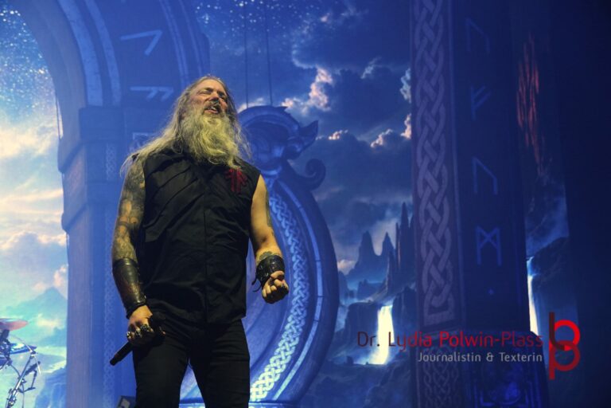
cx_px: 306
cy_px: 204
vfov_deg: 18.2
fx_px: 1273
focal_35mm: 75
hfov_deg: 27.0
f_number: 4.5
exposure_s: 1/160
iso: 1250
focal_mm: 50
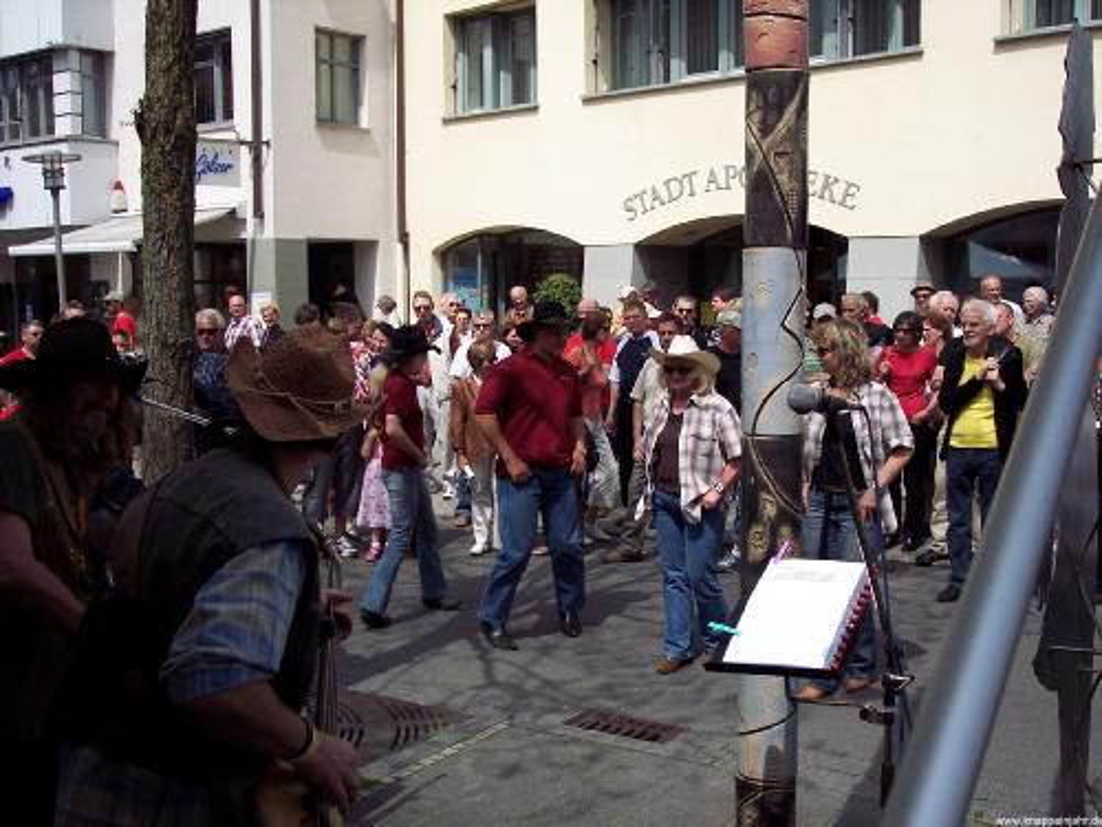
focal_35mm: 39
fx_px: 1242
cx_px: 551
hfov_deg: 47.9
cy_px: 414
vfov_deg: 36.8
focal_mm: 8
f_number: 4
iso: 100
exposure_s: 1/750
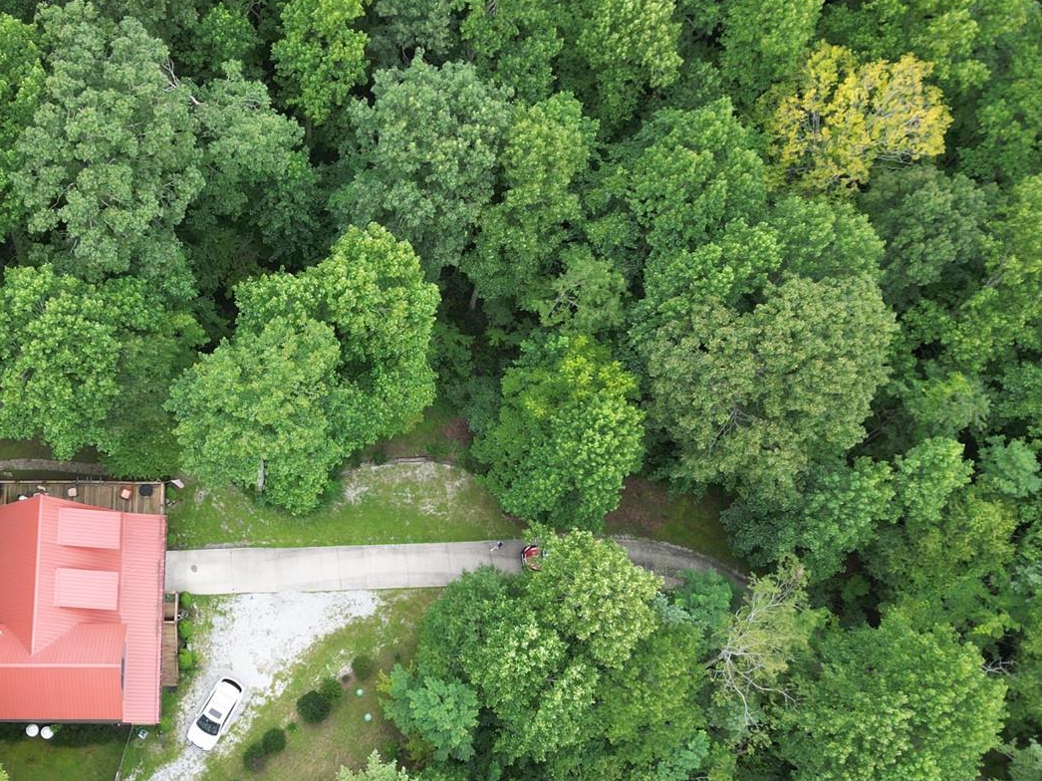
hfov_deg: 39.6
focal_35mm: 47
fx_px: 1414
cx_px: 290
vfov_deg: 30.8
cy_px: 455
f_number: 1.7
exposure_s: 1/320
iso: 100
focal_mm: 6.72
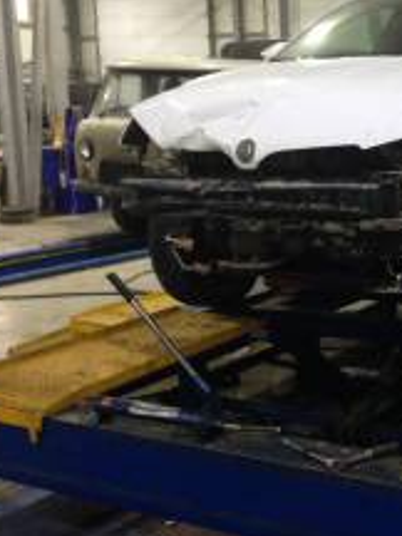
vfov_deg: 31.7
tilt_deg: -12.3
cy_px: 288
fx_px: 945
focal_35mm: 61
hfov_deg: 22.9
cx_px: 419
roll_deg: -0.1
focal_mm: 4.12
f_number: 2.4
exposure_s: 1/20
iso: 250
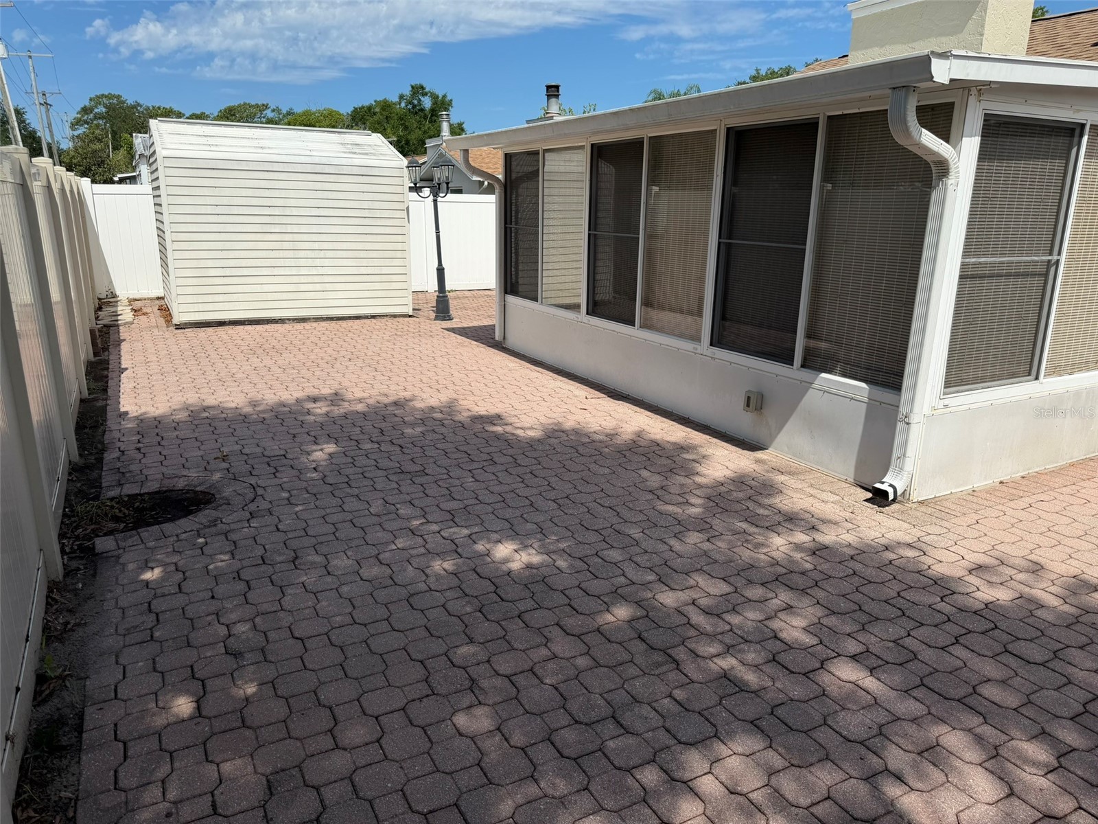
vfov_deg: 56.8
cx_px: 549
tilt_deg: -14.6
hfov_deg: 71.6
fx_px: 761
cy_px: 412
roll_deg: -0.6
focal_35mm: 24
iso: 80
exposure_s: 1/7353
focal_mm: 6.76
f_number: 1.78
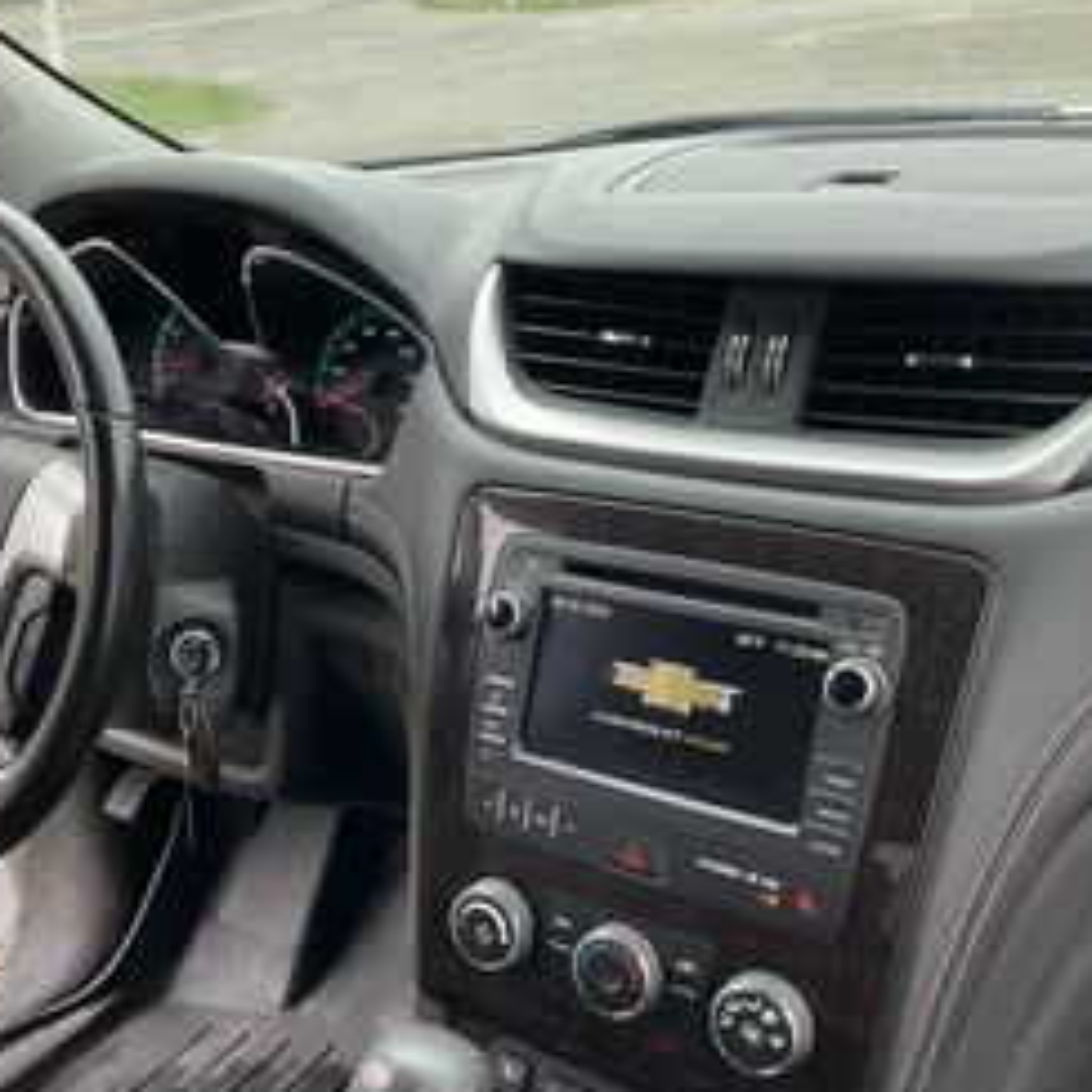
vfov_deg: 40.0
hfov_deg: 39.7
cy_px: 577
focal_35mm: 42
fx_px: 1499
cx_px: 398
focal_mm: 3
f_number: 1.8
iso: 20
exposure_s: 1/122
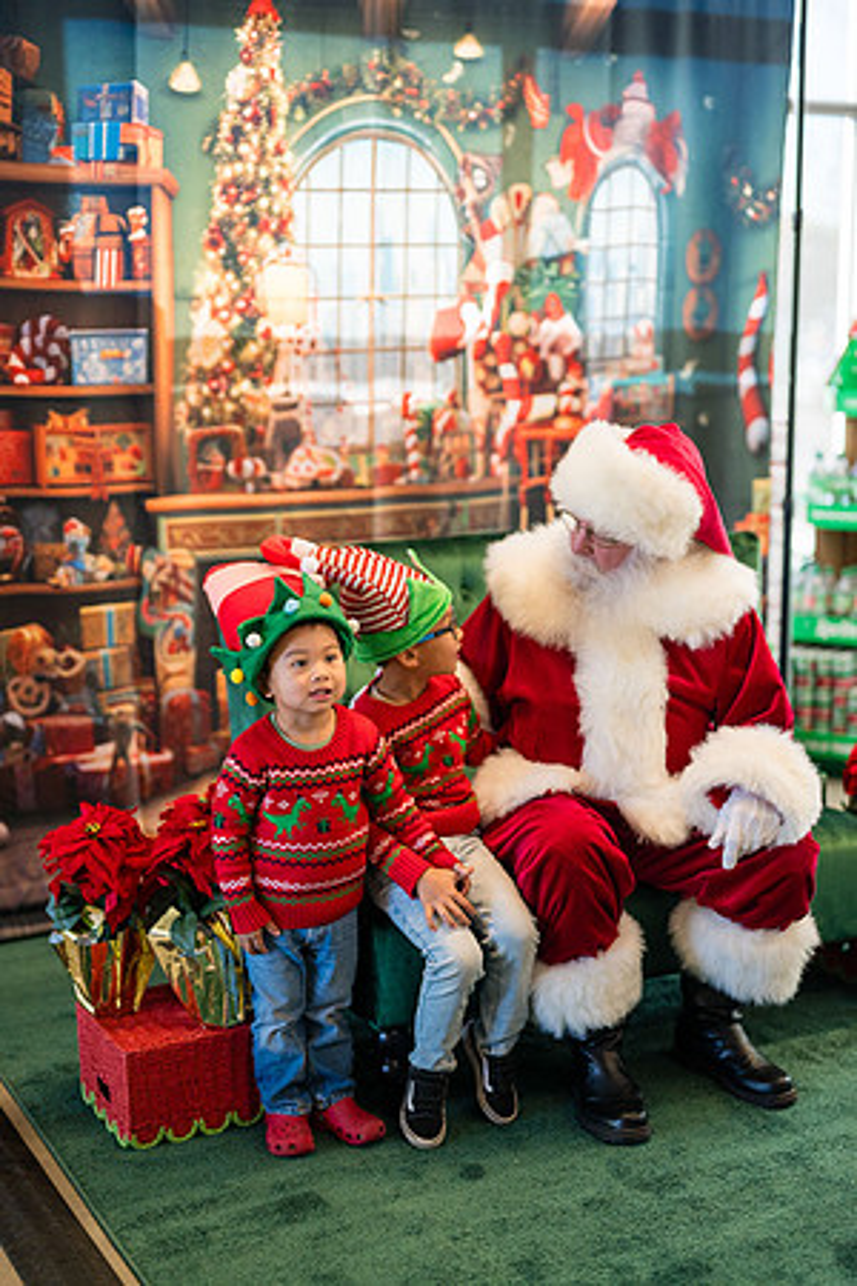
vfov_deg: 39.6
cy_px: 643
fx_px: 1785
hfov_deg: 27.0
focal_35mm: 50
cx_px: 428
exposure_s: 1/500
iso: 500
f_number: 1.4
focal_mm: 50
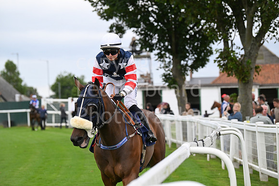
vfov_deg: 12.2
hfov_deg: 18.3
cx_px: 140
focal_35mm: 112
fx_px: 868
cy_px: 93
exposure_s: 1/3200
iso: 1250
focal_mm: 112
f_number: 4
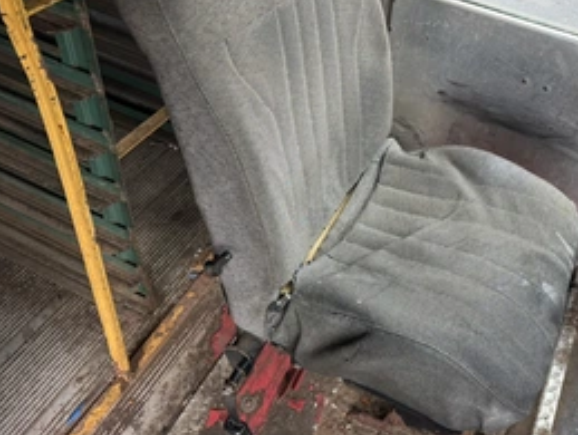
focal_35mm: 37
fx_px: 619
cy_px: 109
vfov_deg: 37.8
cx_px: 375
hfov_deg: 49.4
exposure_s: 1/121
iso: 125
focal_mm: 6.76
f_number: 1.78
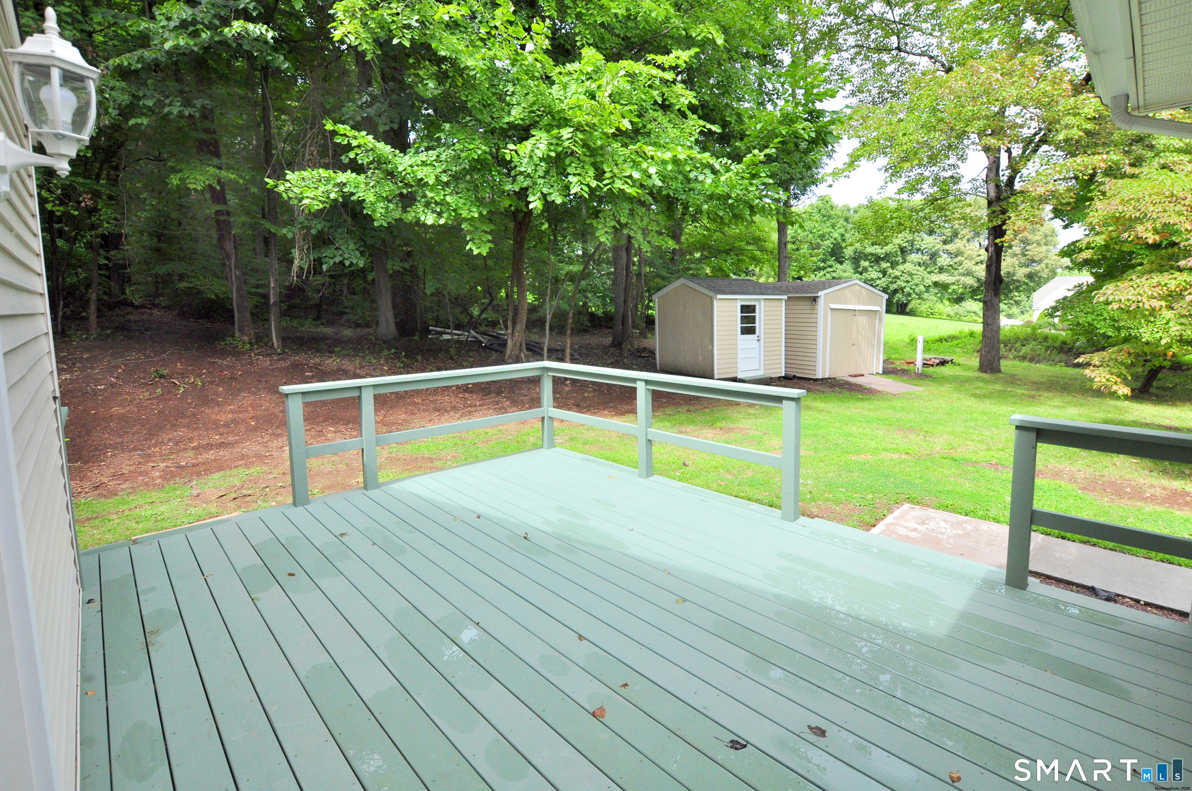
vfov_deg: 77.2
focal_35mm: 15
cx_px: 596
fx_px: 496
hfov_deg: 100.5
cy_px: 396
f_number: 8
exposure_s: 1/640
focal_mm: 10
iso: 800
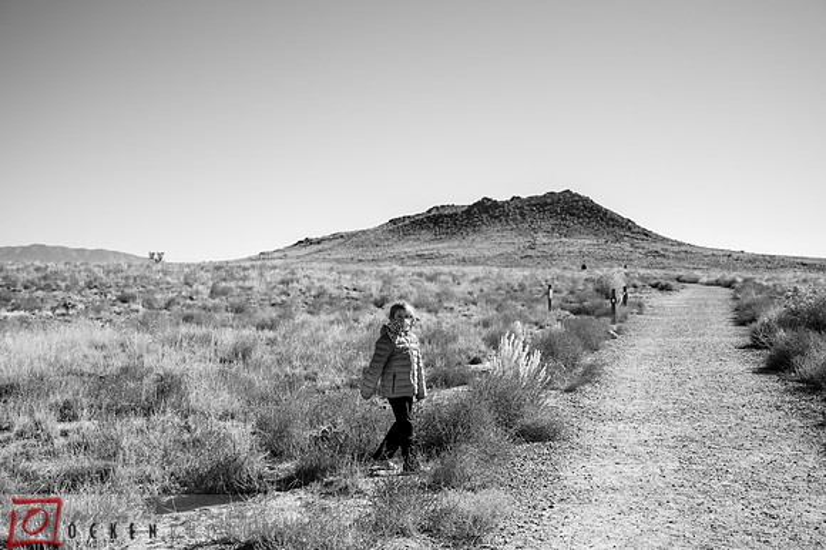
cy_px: 275
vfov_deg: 28.6
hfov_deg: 41.9
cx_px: 413
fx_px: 1078
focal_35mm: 47
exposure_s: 1/2500
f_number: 4
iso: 200
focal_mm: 47
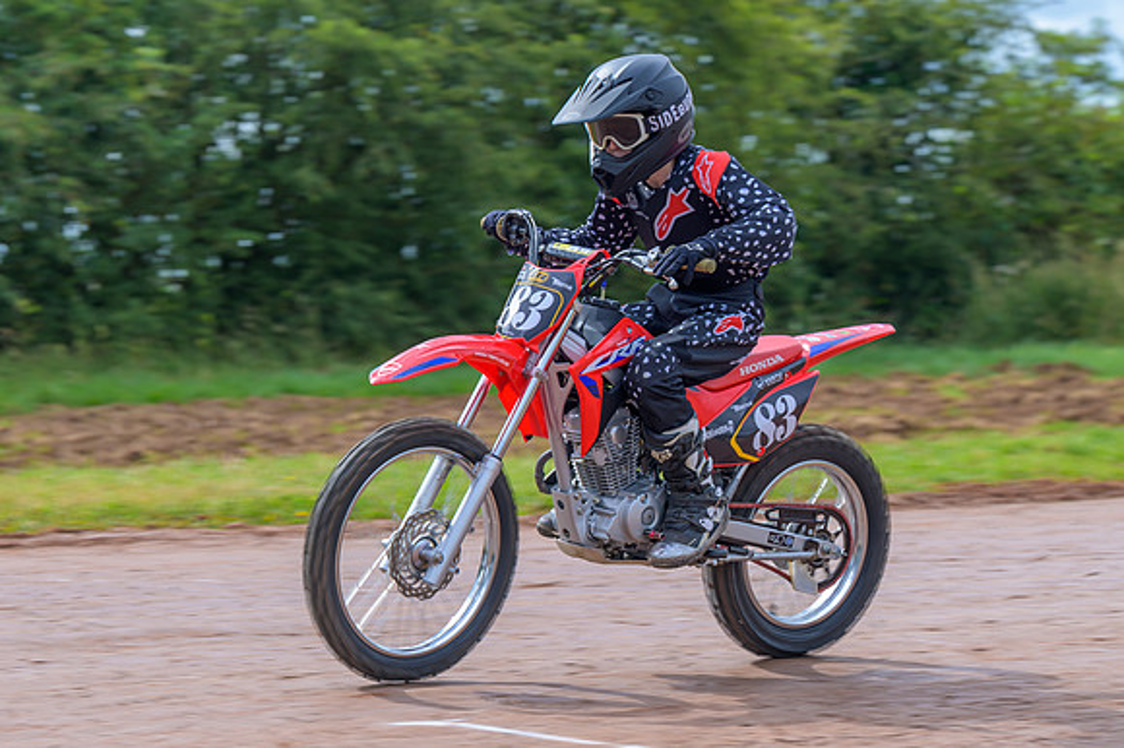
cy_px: 349
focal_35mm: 152
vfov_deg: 9.0
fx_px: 4743
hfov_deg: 13.5
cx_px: 464
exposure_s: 1/320
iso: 72
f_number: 4
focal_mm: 86
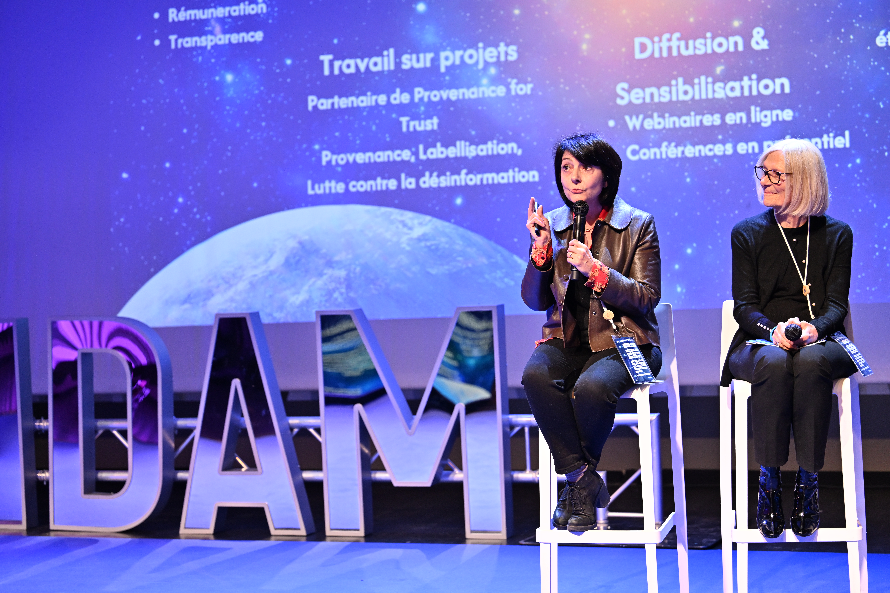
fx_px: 1829
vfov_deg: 18.4
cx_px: 445
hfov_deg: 27.3
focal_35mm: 74
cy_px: 296
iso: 1600
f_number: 2.8
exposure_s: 1/160
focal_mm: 74
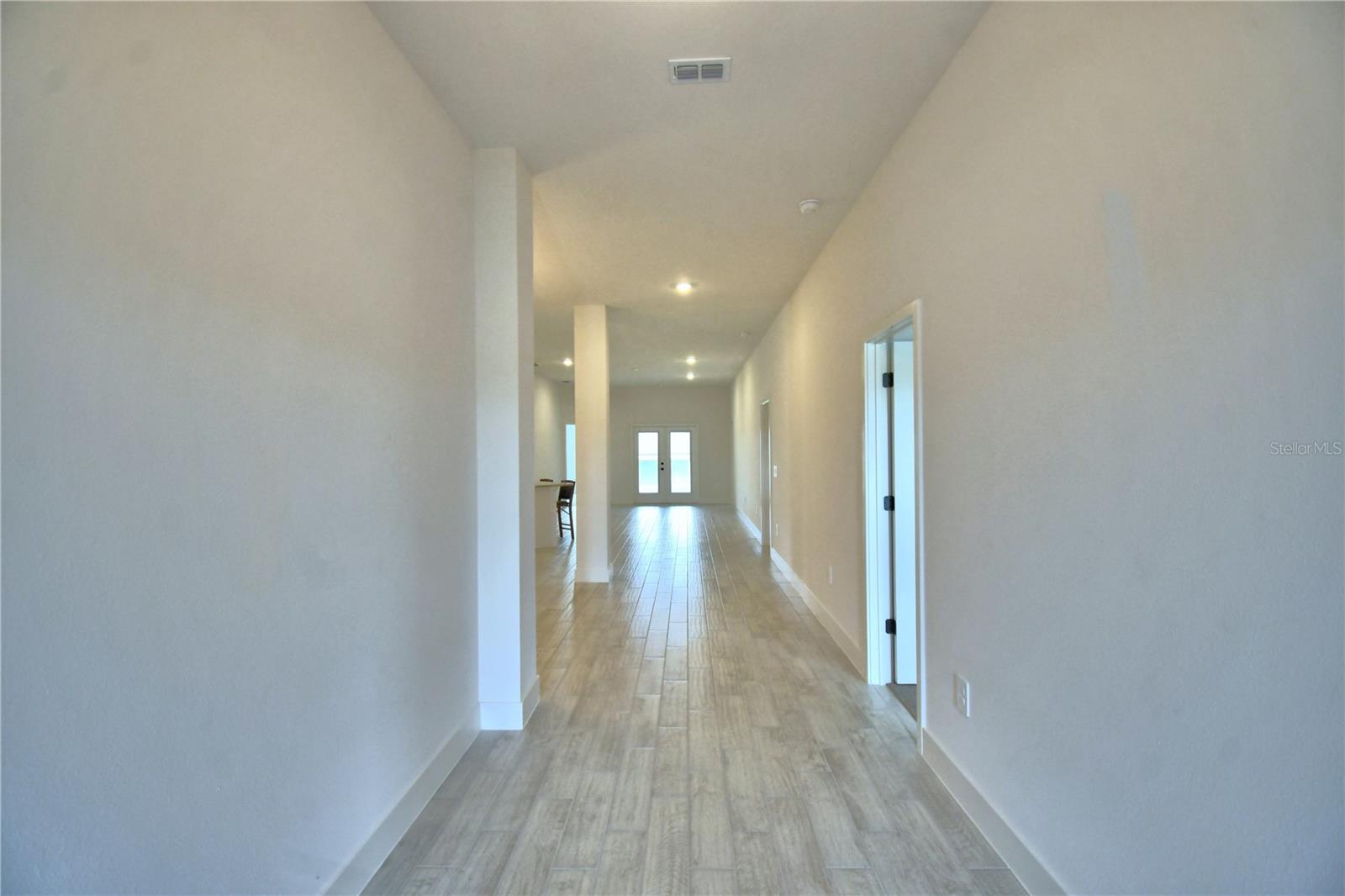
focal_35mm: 15
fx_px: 560
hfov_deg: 100.4
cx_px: 672
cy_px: 448
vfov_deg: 77.3
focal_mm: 10
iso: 400
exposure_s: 1/100
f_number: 4.5
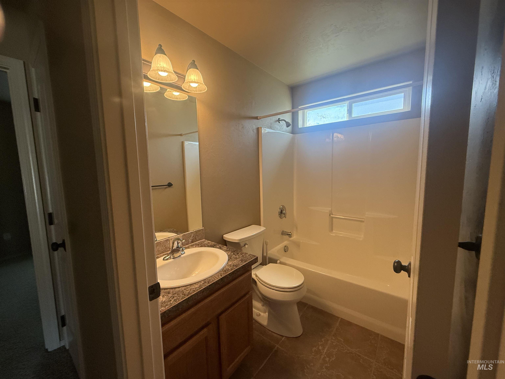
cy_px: 190
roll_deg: +2.4
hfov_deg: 102.1
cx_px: 252
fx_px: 204
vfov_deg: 85.7
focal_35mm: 14
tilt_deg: -5.6
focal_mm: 2.22
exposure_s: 1/120
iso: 250
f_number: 2.2
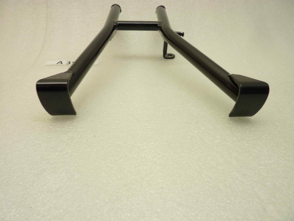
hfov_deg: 69.4
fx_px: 212
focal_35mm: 25
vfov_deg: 54.9
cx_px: 147
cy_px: 110
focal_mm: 4.1
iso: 80
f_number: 3.3
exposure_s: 1/25
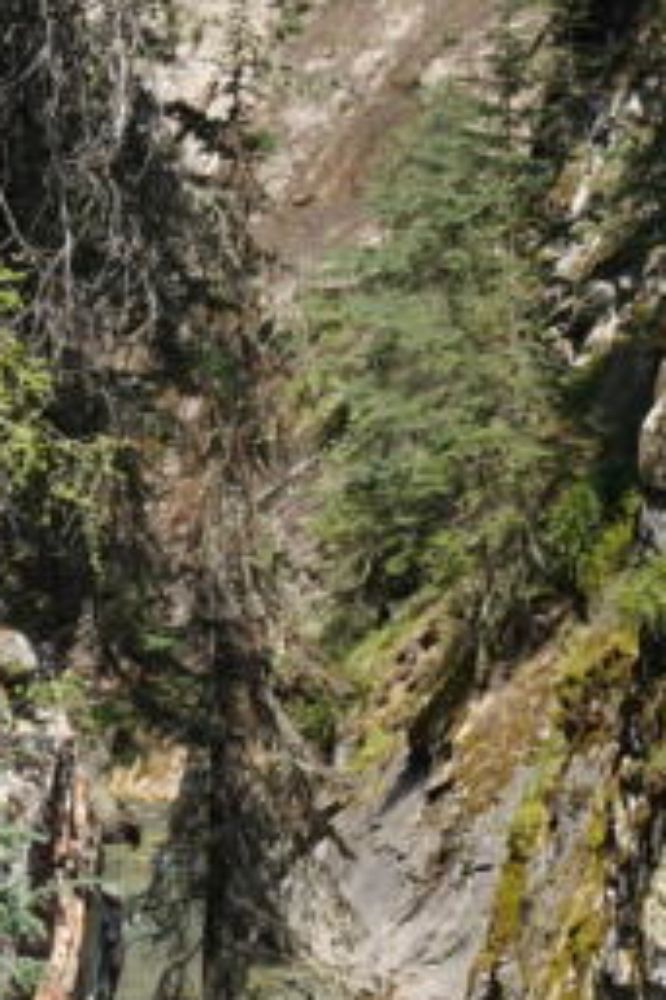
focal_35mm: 251
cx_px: 448
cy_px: 739
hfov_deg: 5.5
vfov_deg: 8.2
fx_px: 6974
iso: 100
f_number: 4
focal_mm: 30.85
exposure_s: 1/400
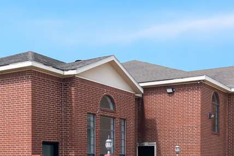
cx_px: 134
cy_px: 138
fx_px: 375
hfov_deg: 34.6
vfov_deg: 22.9
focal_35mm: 58
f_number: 8
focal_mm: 11
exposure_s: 1/30
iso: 200
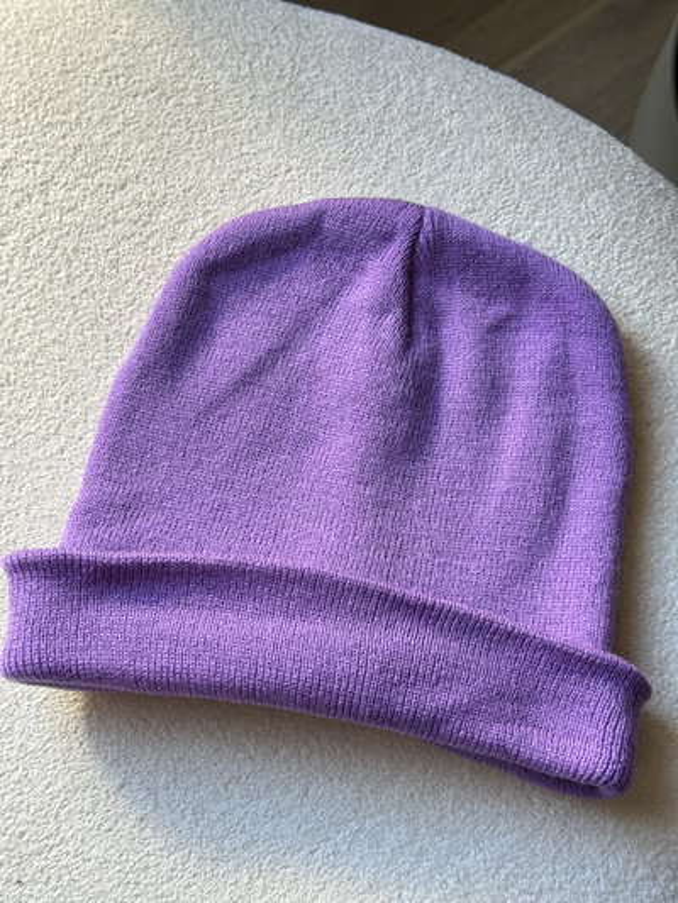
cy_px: 452
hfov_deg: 30.3
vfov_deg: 39.6
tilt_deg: -74.5
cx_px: 339
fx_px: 1253
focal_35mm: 48
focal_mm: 6.76
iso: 100
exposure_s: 1/67
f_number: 1.78
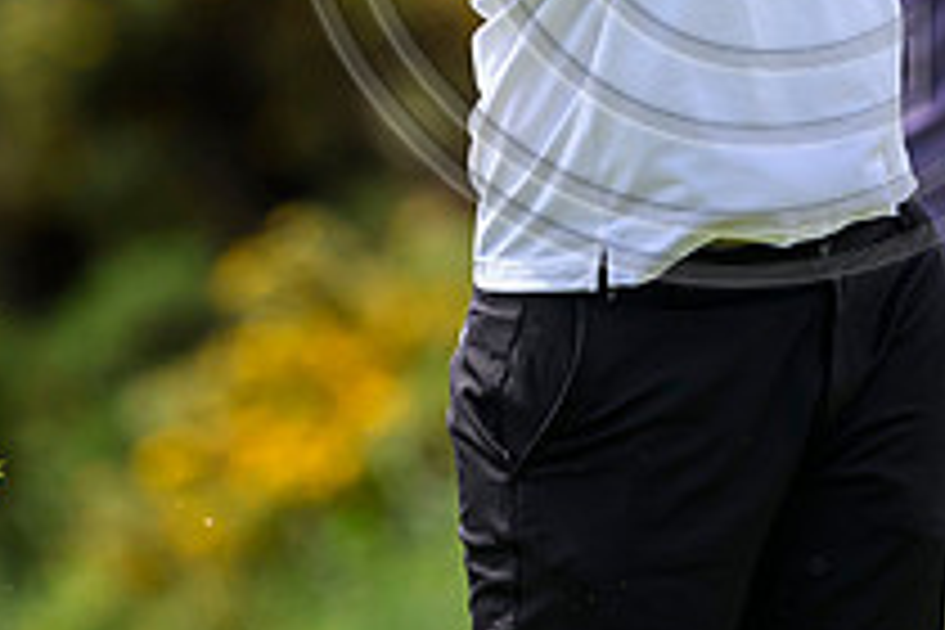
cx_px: 724
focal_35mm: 1573
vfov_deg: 0.9
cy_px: -185
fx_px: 41288
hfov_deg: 1.3
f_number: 4
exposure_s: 1/2500
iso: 500
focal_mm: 400
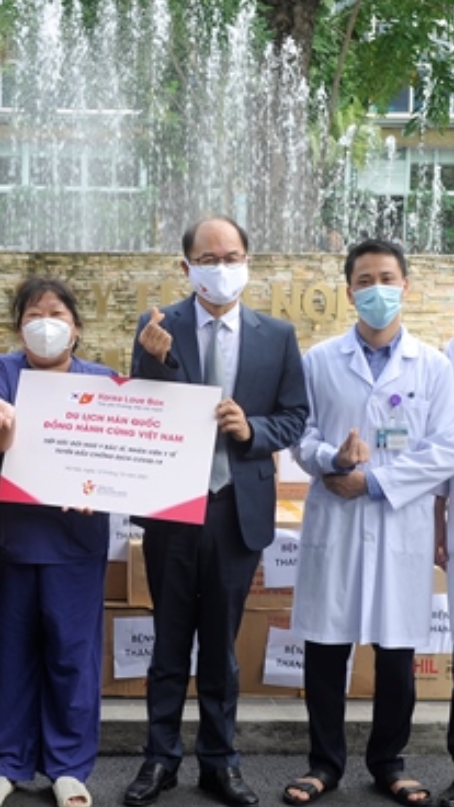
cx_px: 83
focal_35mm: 82
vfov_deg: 25.9
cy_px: 439
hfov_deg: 14.6
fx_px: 1755
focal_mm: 45
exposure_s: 1/160
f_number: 4.5
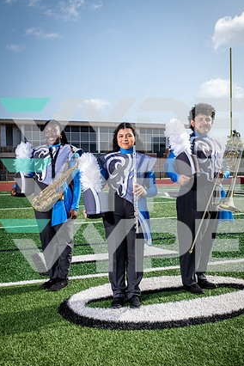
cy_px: 186
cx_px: 127
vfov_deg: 50.7
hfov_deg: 35.0
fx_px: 386
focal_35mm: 38
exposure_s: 1/400
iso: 125
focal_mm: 36
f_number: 7.1
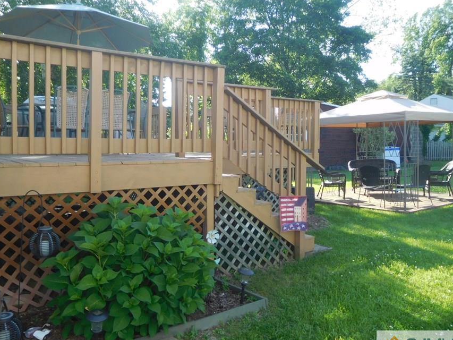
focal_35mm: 30
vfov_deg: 46.8
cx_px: 213
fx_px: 393
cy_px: 160
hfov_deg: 59.9
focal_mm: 4.5
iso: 125
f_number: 3.4
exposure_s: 1/200
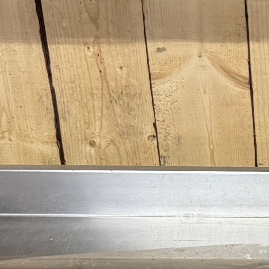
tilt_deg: -34.1
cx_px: 398
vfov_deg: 11.6
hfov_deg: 11.9
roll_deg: -0.8
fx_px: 1231
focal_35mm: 140
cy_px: 465
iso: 400
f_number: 1.78
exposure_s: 1/50
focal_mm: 6.76
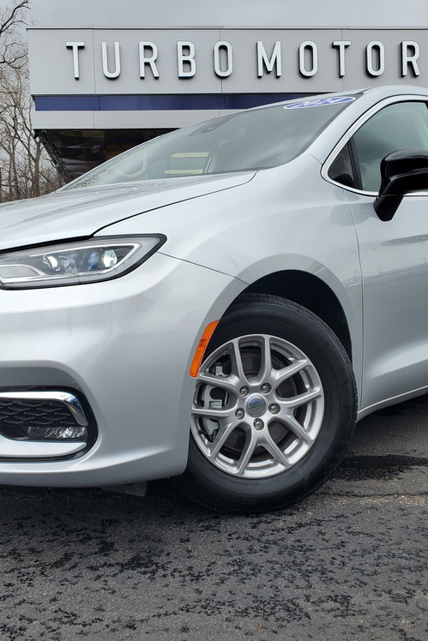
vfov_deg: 51.9
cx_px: 189
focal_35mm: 37
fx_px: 659
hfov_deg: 35.9
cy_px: 326
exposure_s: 1/566
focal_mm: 4.3
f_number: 2.4
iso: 50
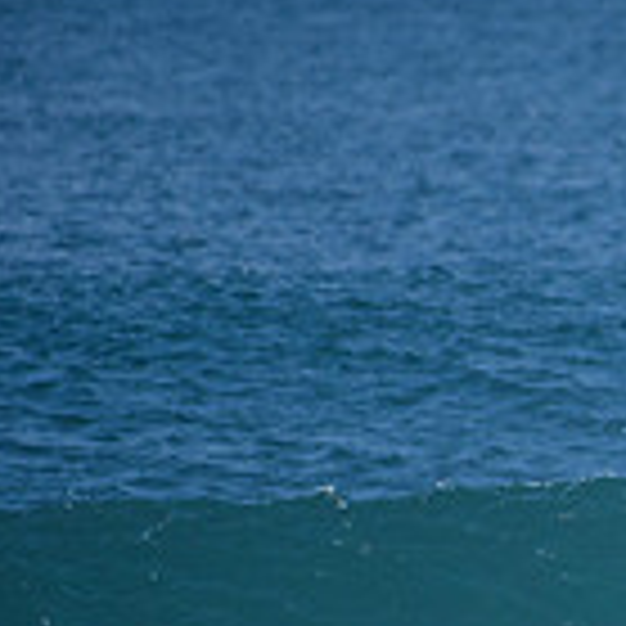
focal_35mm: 1834
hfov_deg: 1.0
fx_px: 37523
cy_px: 664
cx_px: 1297
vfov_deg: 1.0
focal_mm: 500
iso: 320
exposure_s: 1/2000
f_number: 5.6
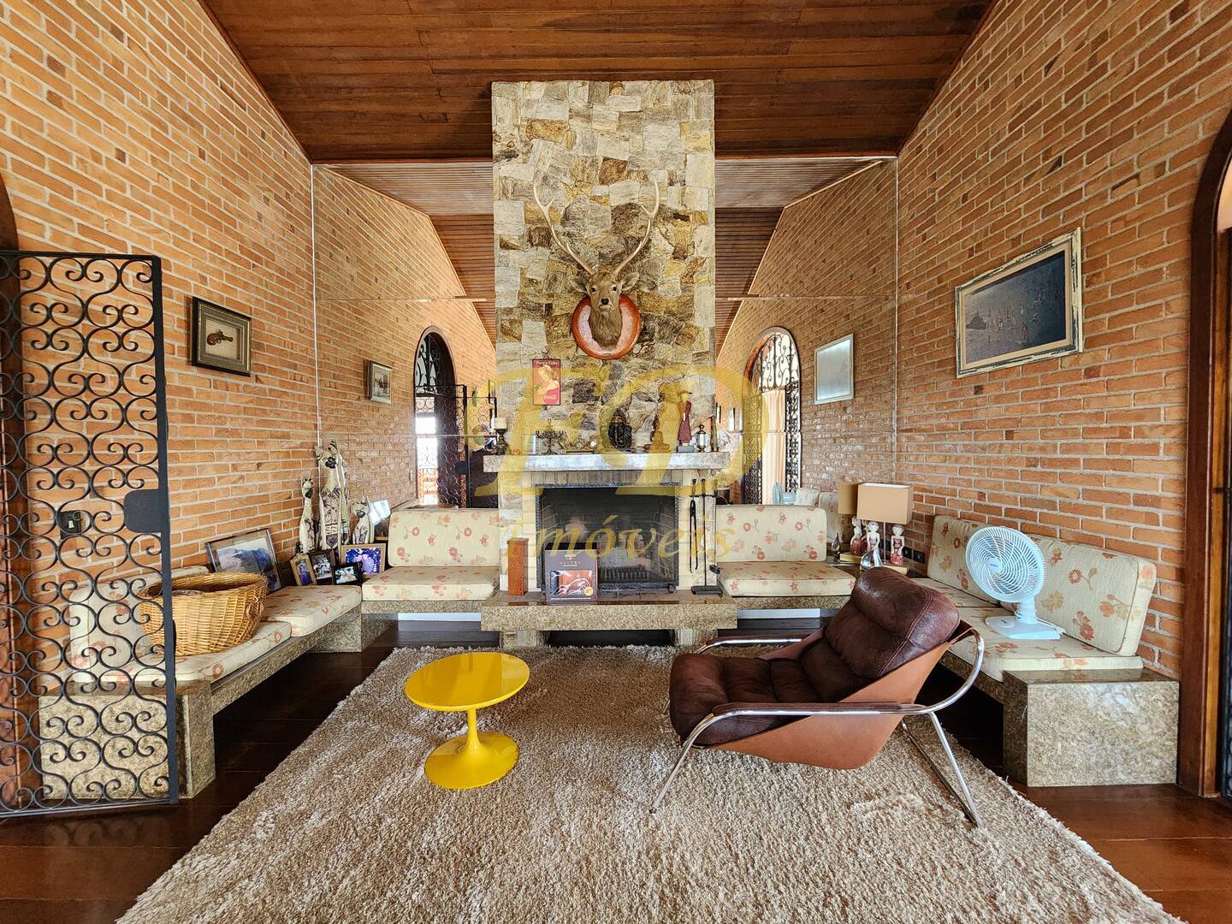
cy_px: 462
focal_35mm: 13
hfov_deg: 106.2
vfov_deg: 89.9
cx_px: 616
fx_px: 463
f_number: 2.2
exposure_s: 1/60
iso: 400
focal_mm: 2.2
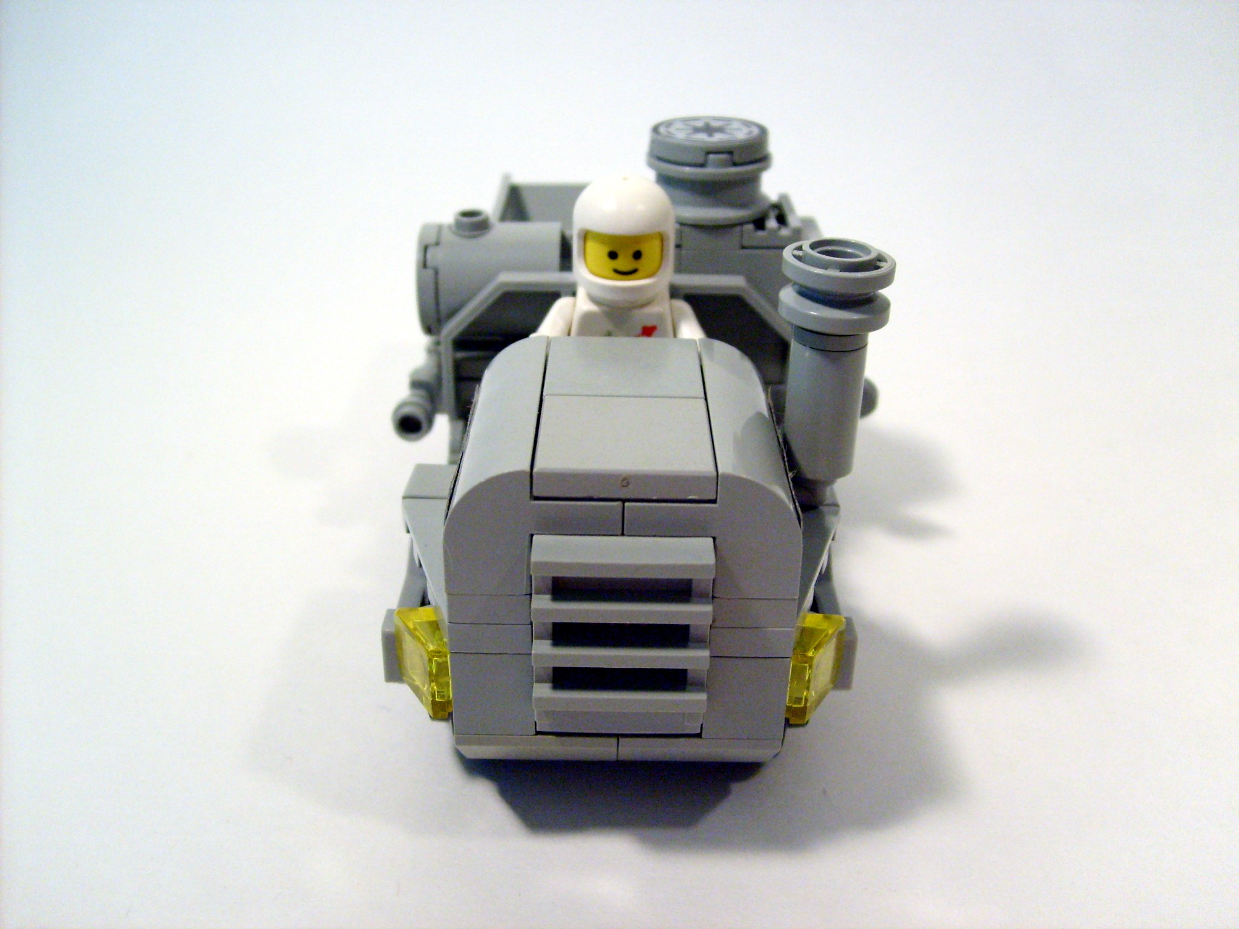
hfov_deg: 52.6
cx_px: 620
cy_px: 464
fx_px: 1253
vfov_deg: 40.7
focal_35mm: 35
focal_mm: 5.8
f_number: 2.8
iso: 200
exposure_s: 1/60
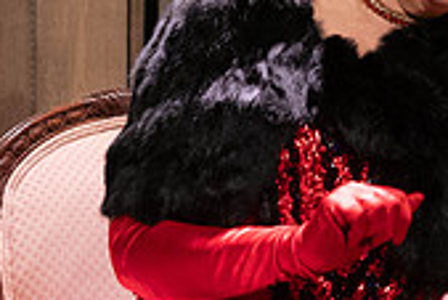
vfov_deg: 3.2
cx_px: 482
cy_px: -106
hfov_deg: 4.7
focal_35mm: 433
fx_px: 5393
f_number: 6.3
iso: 4000
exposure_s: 1/200
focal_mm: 117
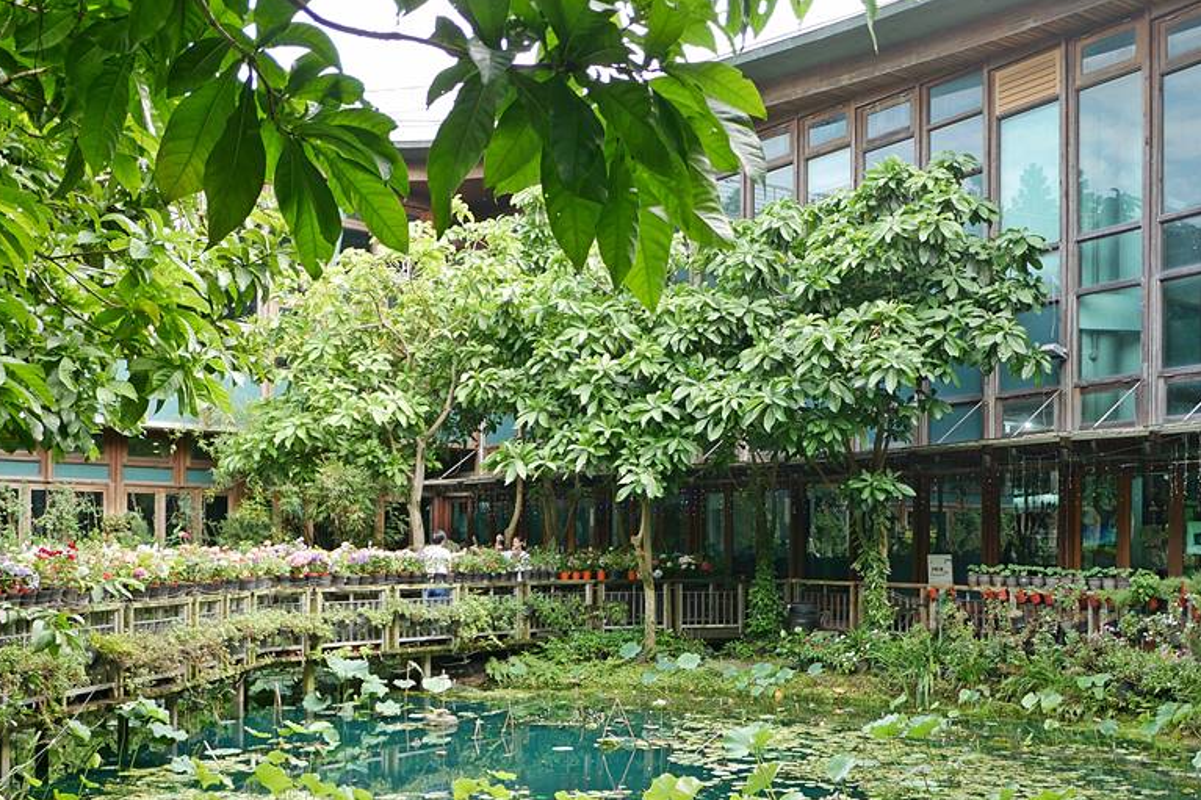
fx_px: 1267
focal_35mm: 38
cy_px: 550
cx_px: 636
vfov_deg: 34.6
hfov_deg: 50.7
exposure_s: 1/160
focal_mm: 14
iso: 200
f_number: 2.5
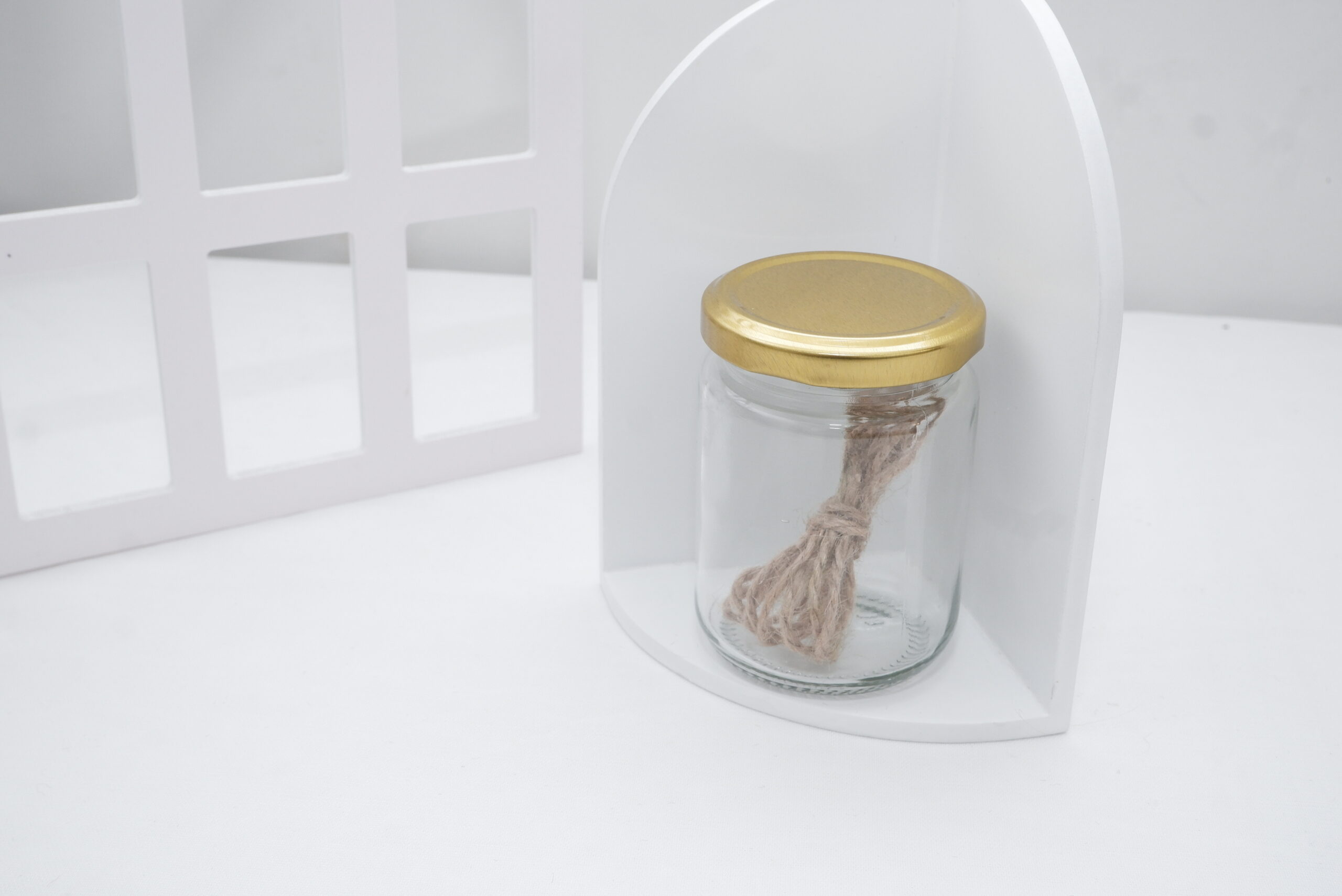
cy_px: 448
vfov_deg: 31.9
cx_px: 671
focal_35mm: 42
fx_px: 1566
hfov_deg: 46.4
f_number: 9
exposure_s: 1/125
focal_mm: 28.8
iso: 1000
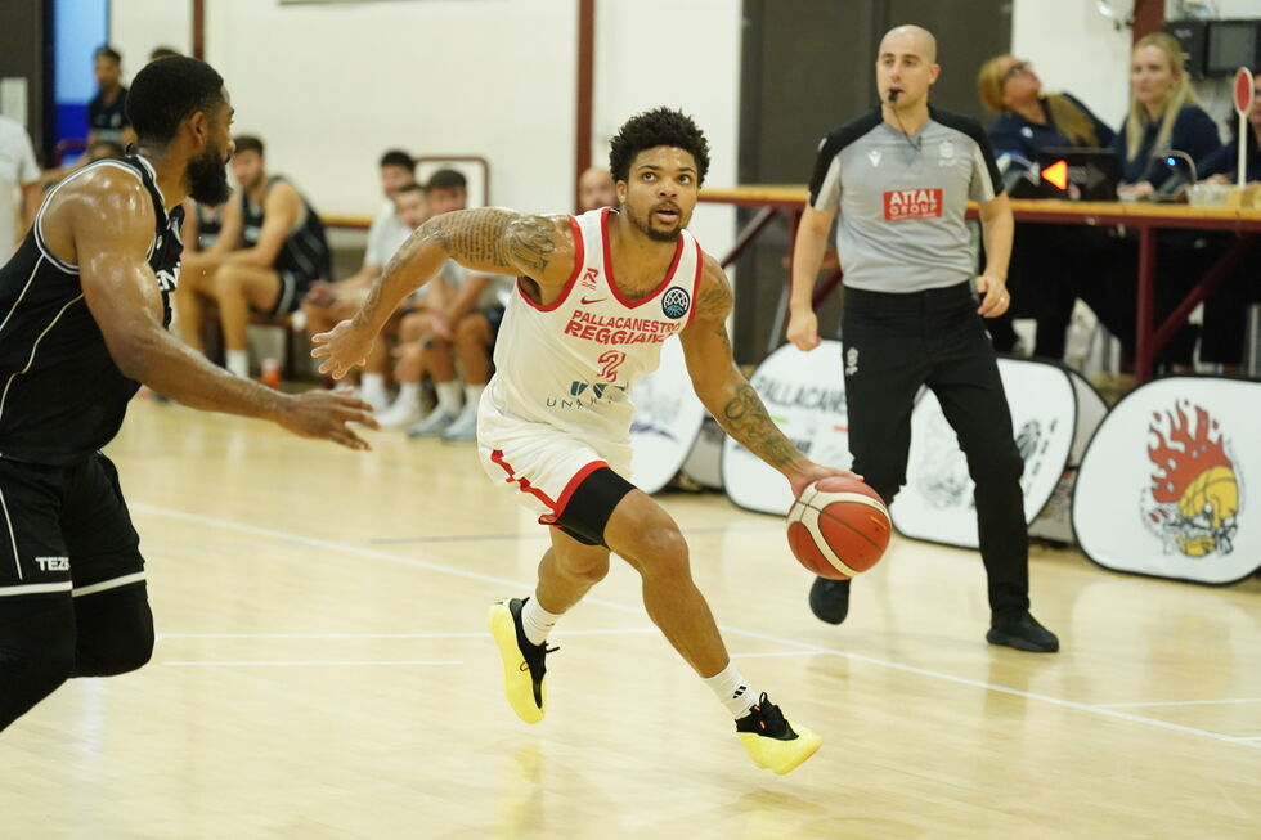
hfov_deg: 14.5
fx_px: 4973
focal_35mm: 142
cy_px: 420
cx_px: 630
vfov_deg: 9.7
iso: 8000
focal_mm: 142
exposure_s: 1/1000
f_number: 2.8
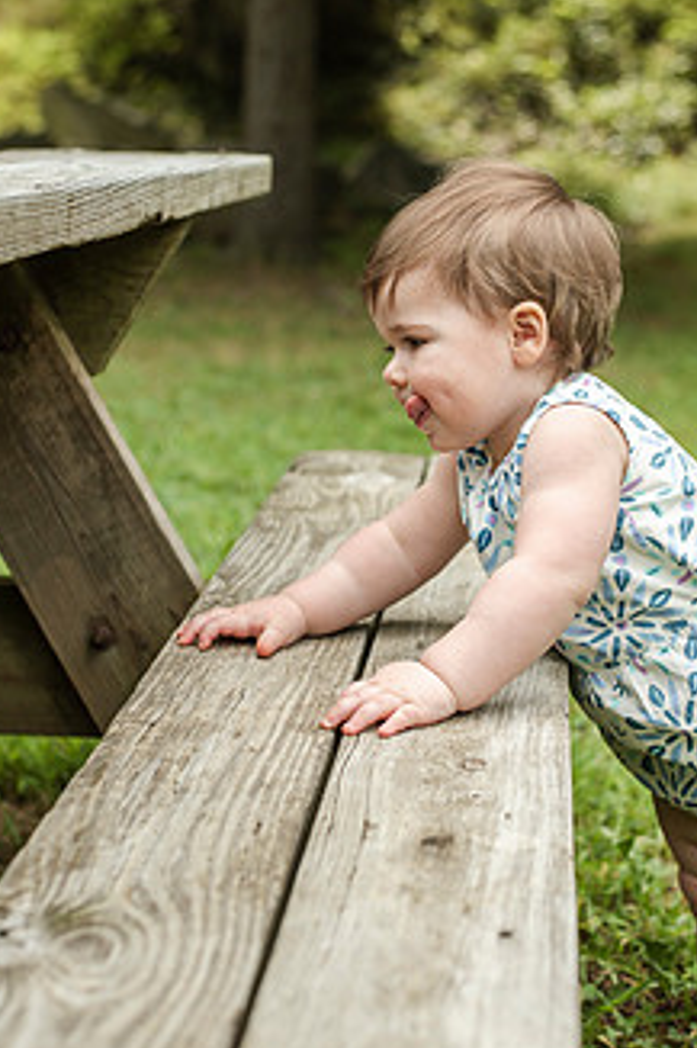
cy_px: 479
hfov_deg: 19.7
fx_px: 2006
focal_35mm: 69
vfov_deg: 29.2
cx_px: 434
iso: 400
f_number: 3.5
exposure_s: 1/1600
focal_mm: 50
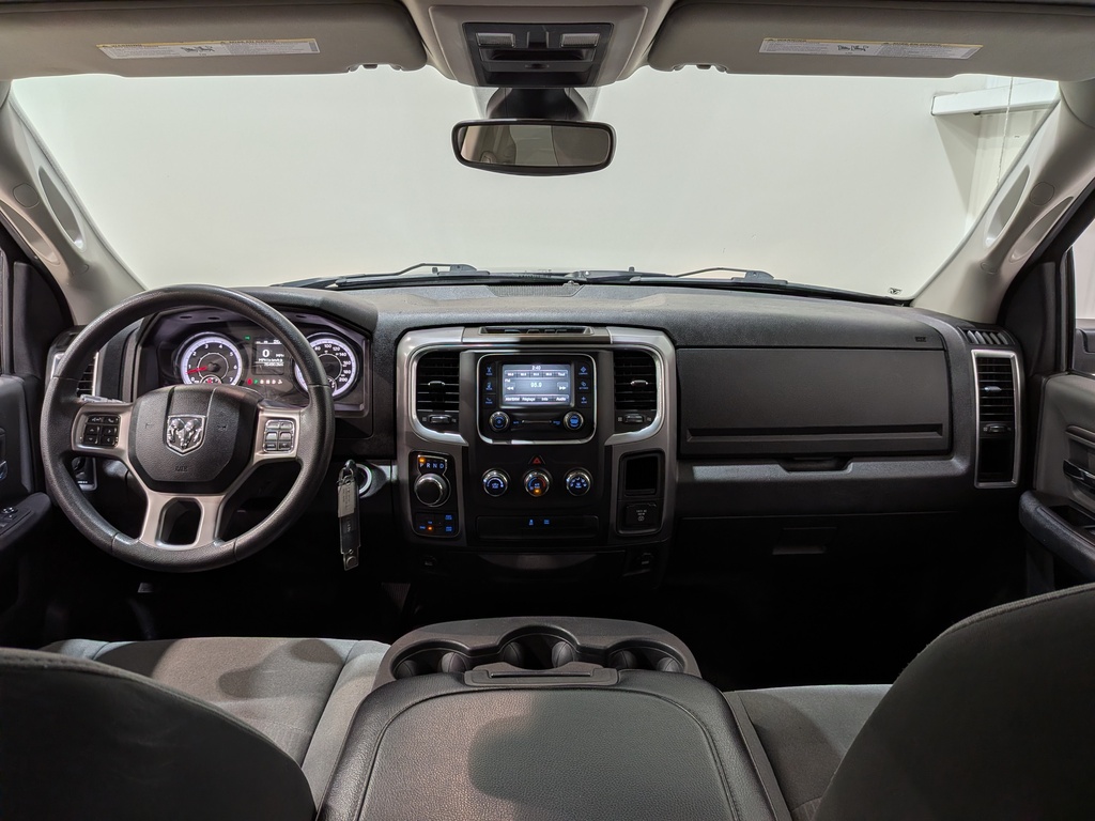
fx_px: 759
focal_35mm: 24
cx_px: 548
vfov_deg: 56.8
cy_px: 410
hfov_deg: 71.6
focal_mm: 4.53
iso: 32
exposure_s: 1/120
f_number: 1.7
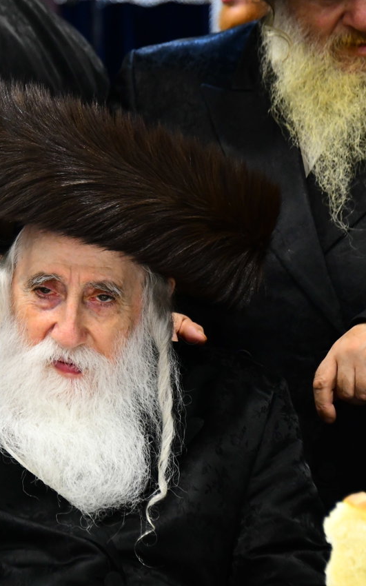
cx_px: 59
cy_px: 313
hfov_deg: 4.3
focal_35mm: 302
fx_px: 4821
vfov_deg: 7.0
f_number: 5.6
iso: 4000
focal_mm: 180
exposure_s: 1/160
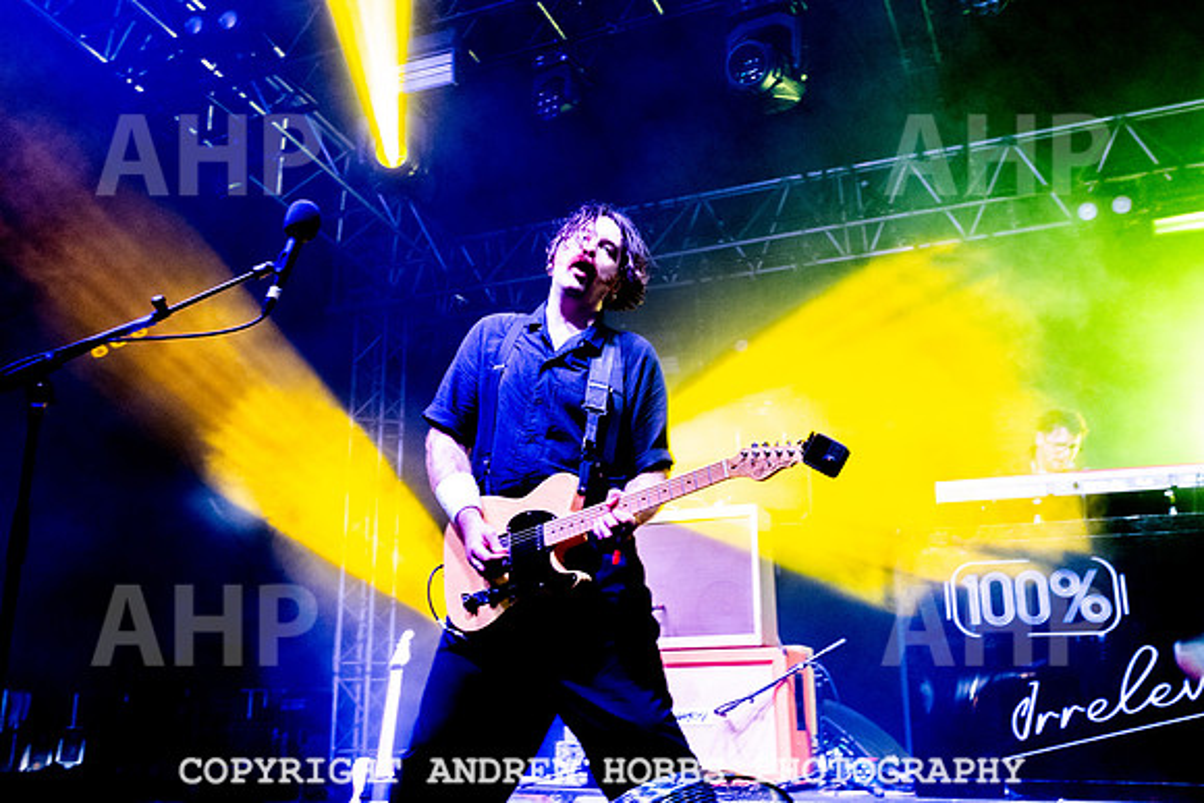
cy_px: 402
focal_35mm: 35
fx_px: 1172
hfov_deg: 54.4
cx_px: 602
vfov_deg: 37.8
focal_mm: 35
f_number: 3.5
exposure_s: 1/80
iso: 6400
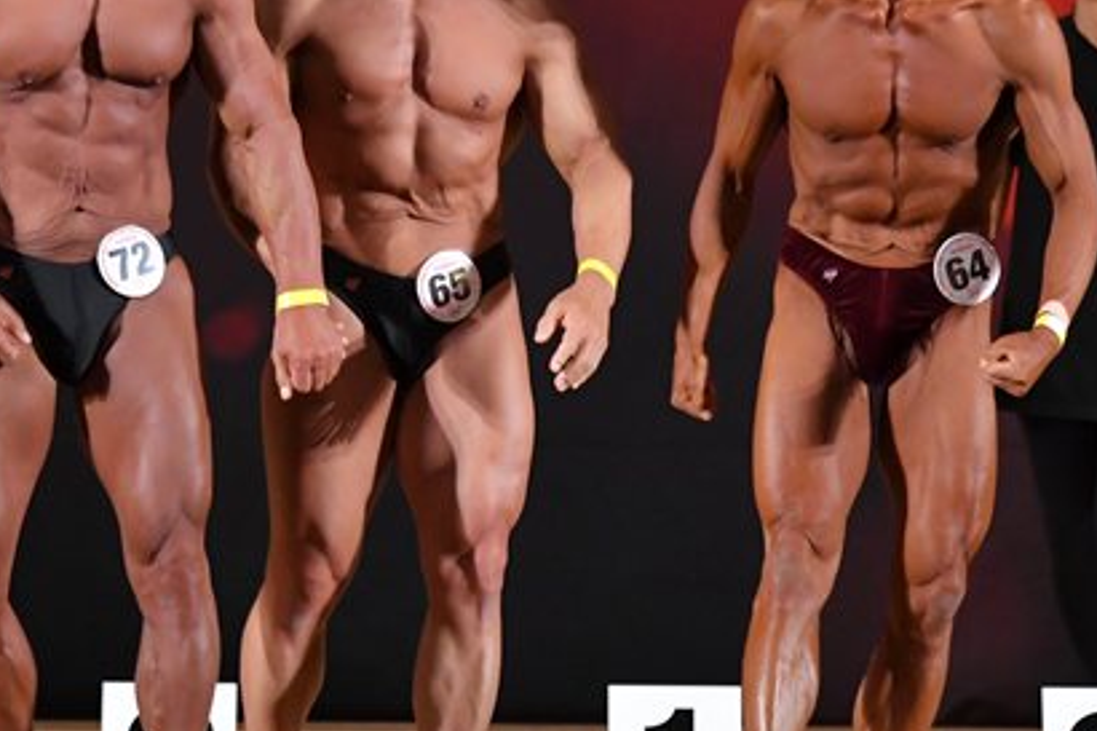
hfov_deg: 4.9
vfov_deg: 3.2
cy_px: 300
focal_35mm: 425
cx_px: 534
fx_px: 12945
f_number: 5.6
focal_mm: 150
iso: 3200
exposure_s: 1/400
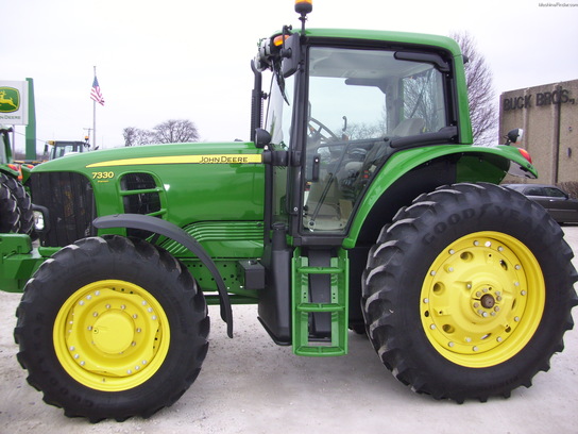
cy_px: 217
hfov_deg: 54.0
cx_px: 289
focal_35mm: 34
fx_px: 568
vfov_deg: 41.8
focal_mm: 5.7
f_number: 2.9
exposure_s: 1/160
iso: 80
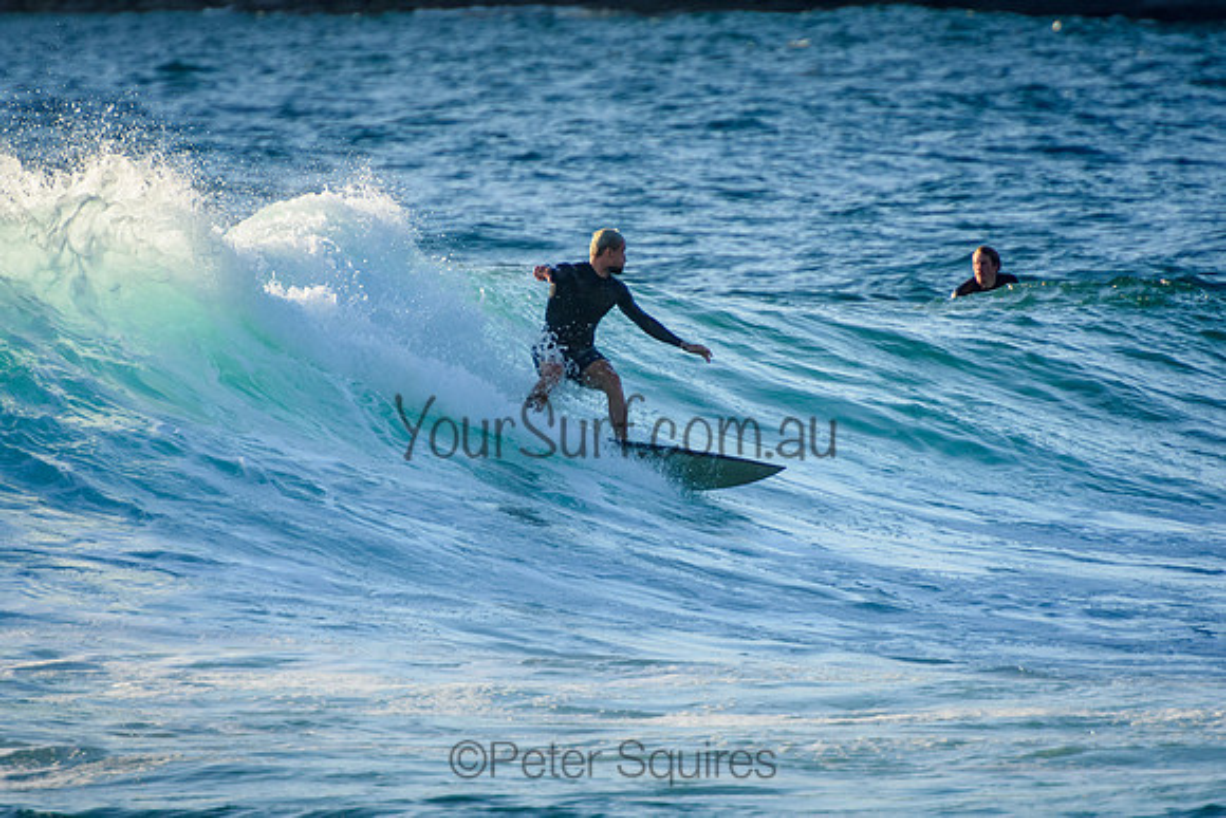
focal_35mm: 611
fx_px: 20795
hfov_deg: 3.4
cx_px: 613
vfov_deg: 2.3
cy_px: 409
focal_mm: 400
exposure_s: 1/2000
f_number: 5.6
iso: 500
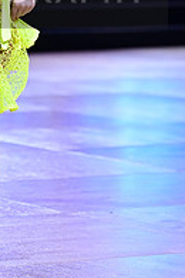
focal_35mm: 292
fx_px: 2251
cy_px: -19
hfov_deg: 4.7
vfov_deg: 7.0
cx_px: -28
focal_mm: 98
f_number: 2.8
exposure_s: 1/640
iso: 1600
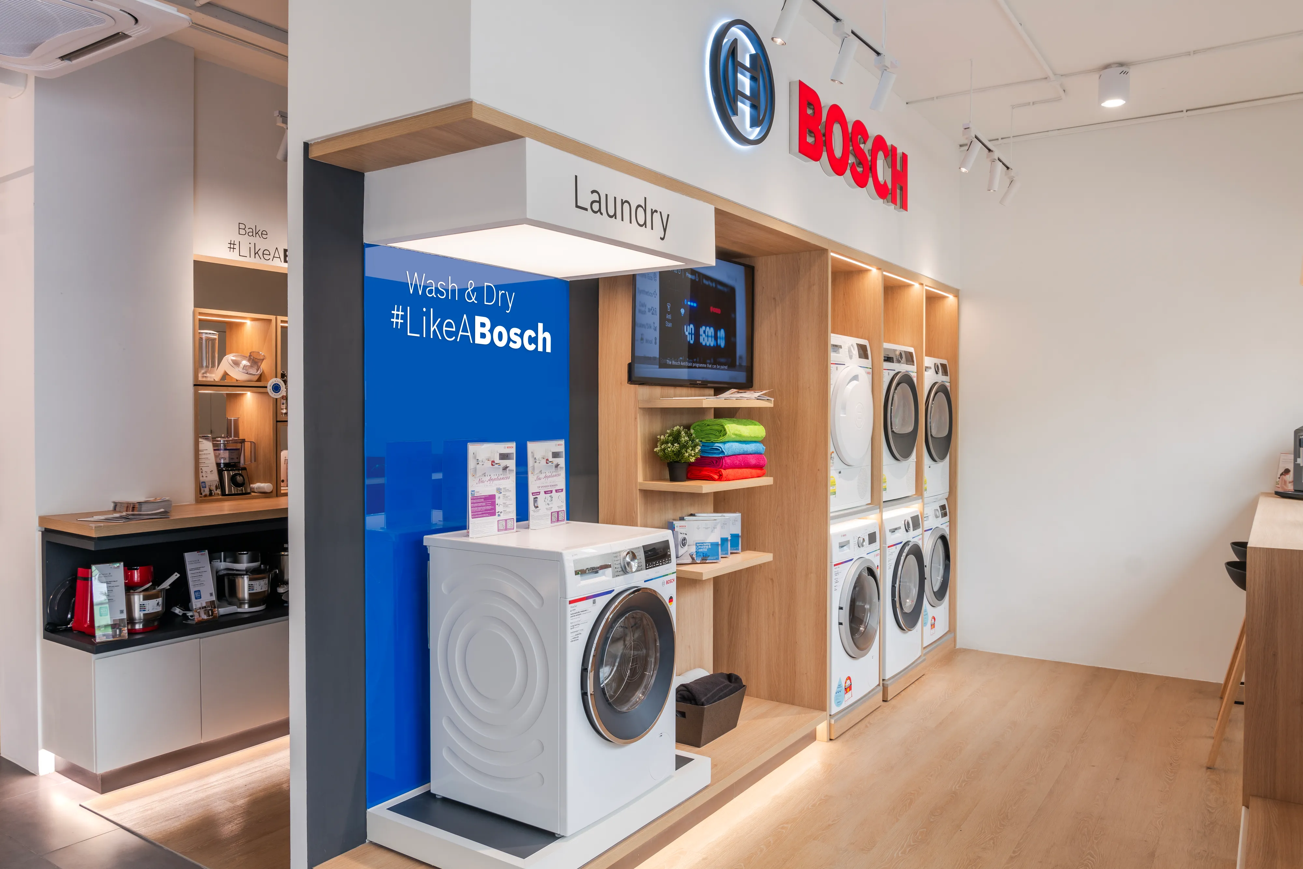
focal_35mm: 24
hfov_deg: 73.7
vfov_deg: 53.2
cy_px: 434
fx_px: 869
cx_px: 652
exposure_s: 1/5
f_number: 11
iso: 100
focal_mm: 24
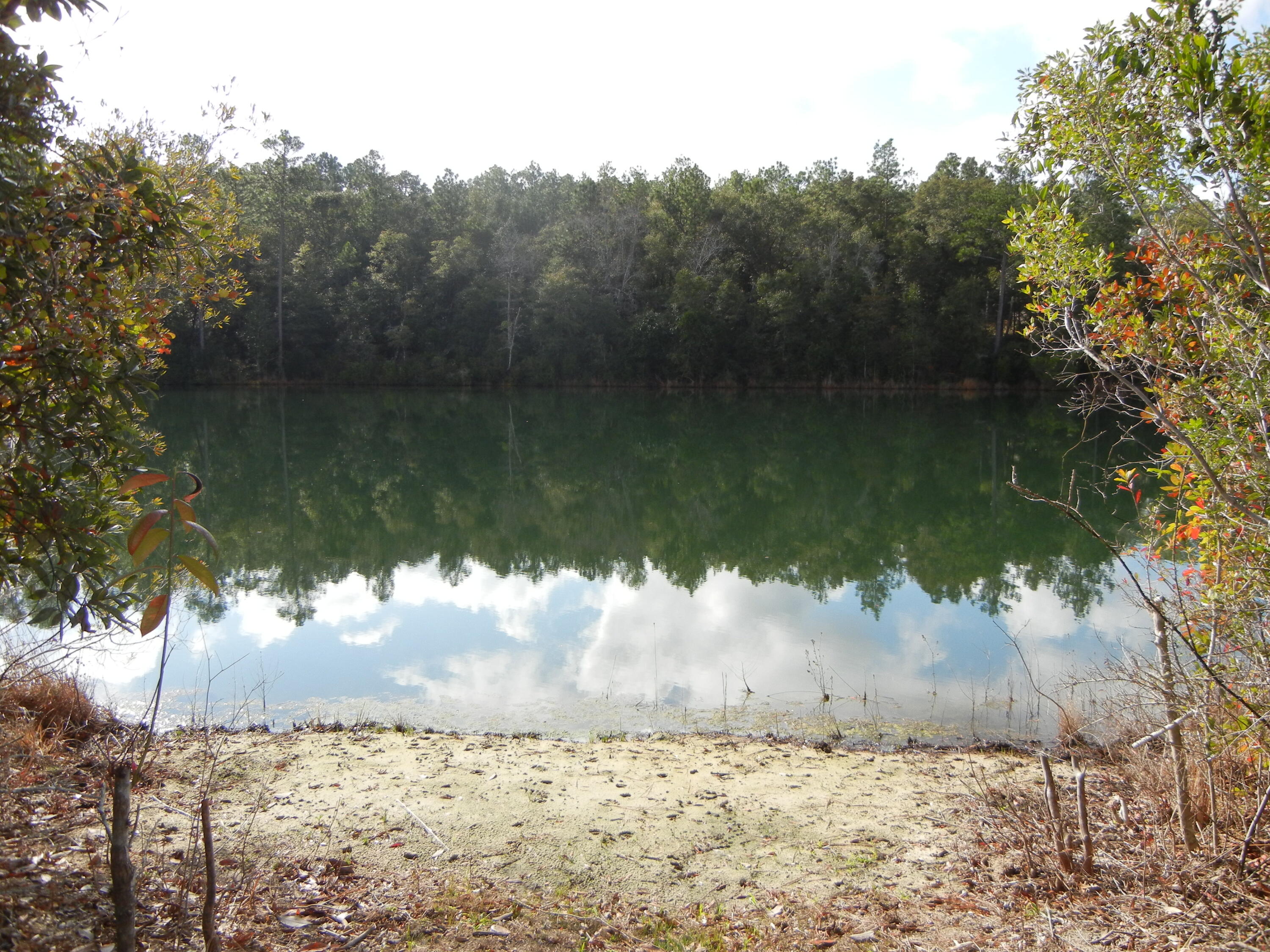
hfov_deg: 60.0
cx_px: 635
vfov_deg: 46.8
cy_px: 476
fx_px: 1101
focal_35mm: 30
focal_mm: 5.4
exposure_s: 1/786
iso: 160
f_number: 3.5
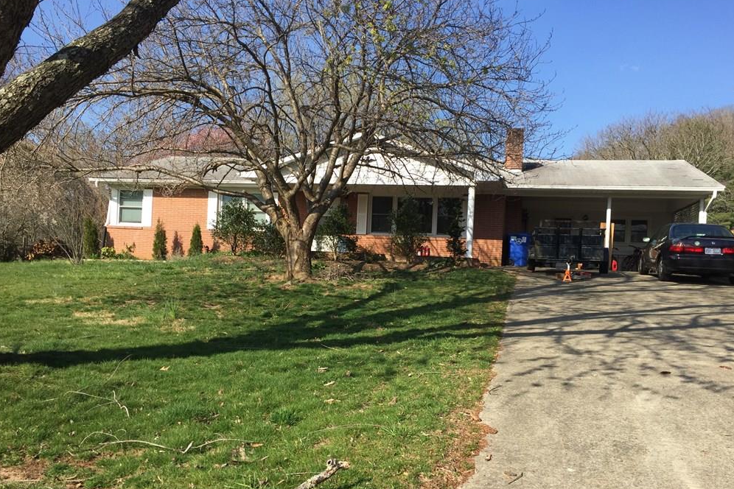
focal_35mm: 31
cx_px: 373
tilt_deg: +1.3
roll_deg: -3.2
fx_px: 632
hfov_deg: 60.3
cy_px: 272
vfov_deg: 42.3
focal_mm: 4.15
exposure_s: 1/1199
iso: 32
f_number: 2.2
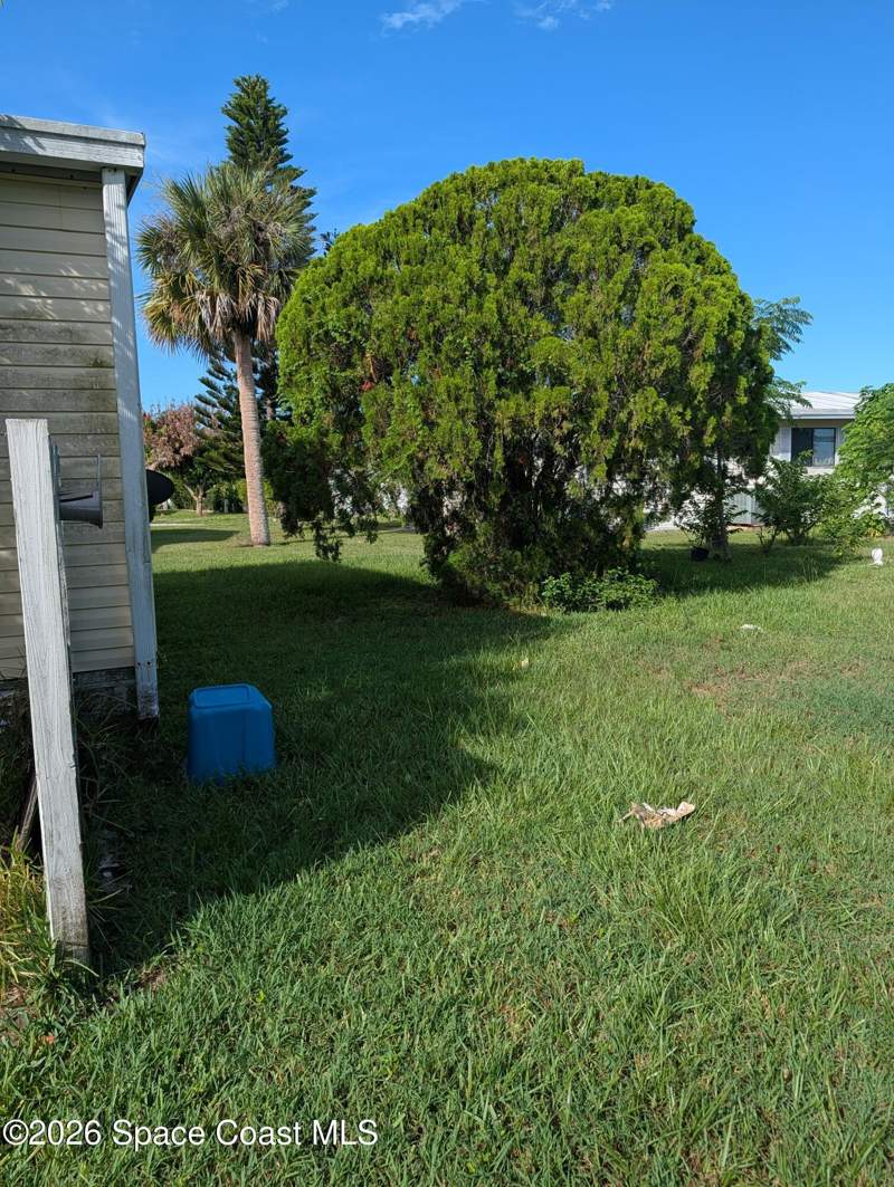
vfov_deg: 71.5
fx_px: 825
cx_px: 447
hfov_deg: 56.9
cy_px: 594
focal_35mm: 24
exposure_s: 1/631
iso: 19
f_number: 1.68
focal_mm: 6.9
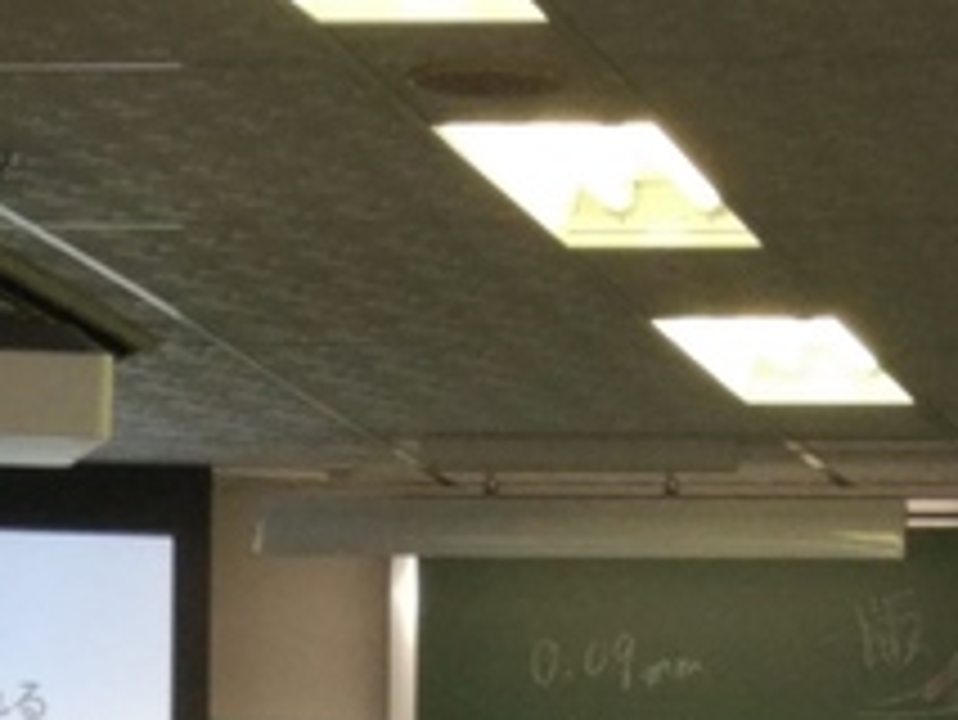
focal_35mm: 92
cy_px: 1136
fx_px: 2548
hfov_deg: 21.3
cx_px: 400
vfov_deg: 14.8
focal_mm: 4.26
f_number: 2
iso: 133
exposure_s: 1/50
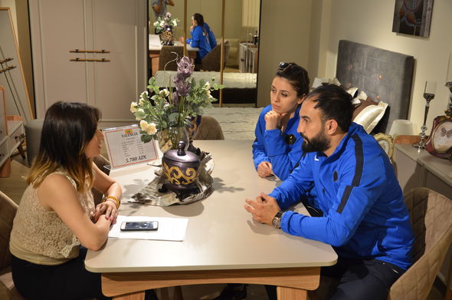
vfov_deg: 31.8
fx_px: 526
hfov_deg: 46.5
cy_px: 150
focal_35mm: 42
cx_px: 226
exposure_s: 1/60
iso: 560
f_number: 4
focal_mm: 28
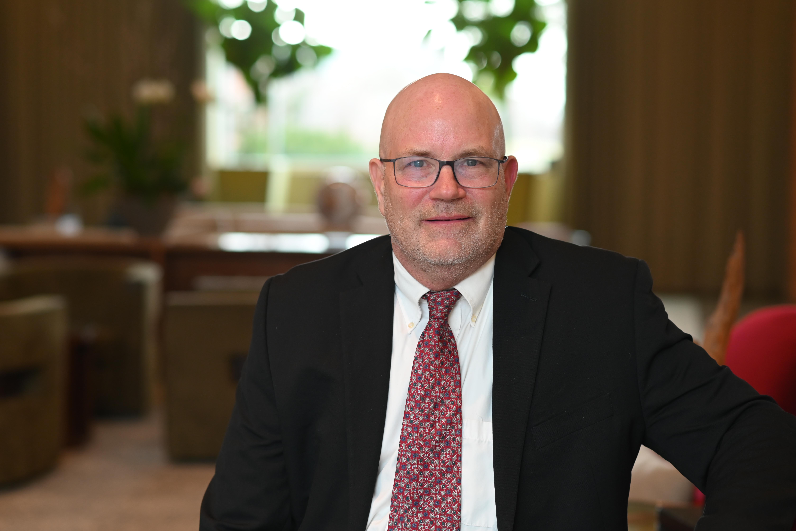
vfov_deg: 16.1
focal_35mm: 85
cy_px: 266
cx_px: 398
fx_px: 1880
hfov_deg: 23.9
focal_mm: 85
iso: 800
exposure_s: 1/125
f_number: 2.8
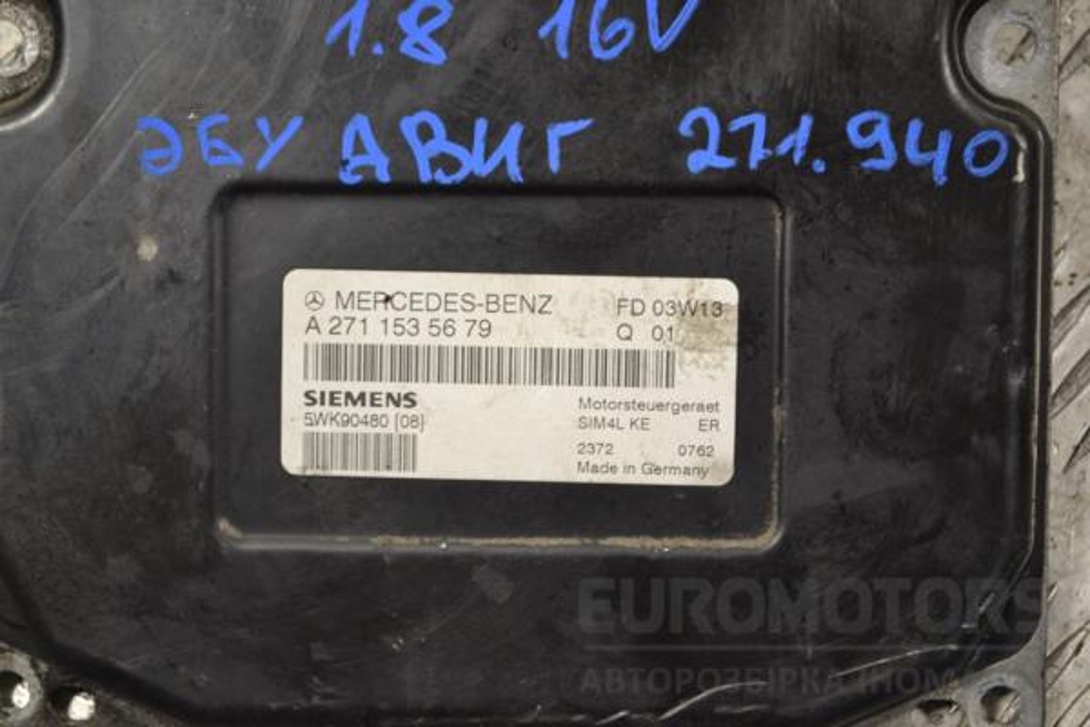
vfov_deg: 16.6
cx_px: 545
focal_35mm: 82
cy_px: 364
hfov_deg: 24.6
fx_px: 2498
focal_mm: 55
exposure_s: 1/60
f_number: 5.6
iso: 500
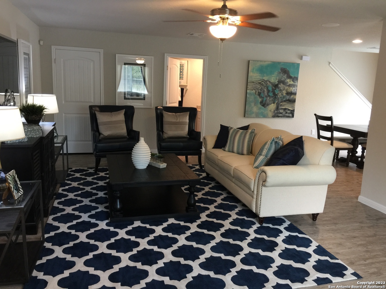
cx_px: 193
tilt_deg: -9.7
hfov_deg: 61.7
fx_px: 323
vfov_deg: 48.2
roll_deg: -4.8
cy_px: 144
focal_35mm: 29
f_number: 2.2
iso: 64
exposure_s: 1/15
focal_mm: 4.15
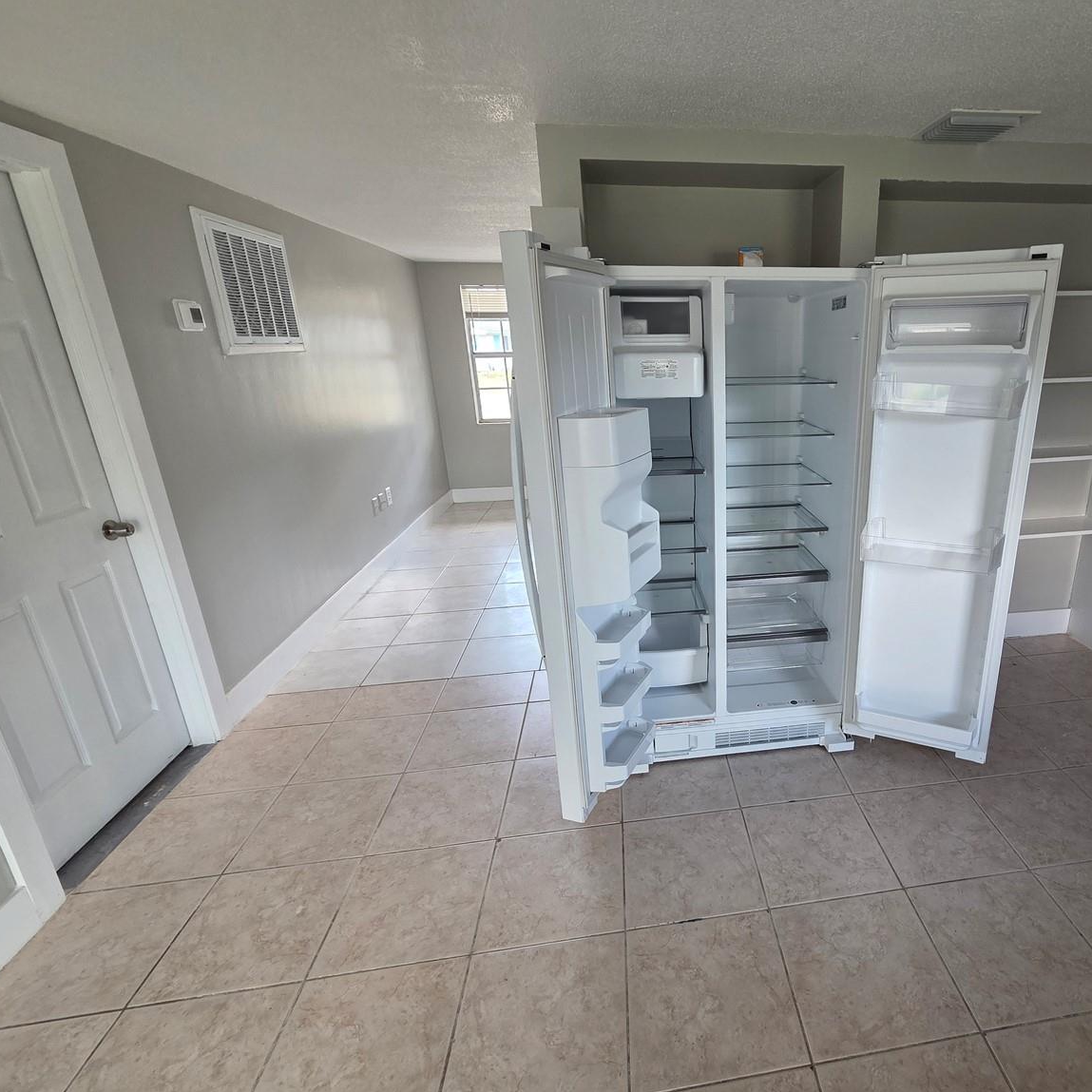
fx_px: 571
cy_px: 539
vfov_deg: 87.4
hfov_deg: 84.7
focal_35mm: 16
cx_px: 720
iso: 160
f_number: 2.2
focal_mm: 2.2
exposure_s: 1/60
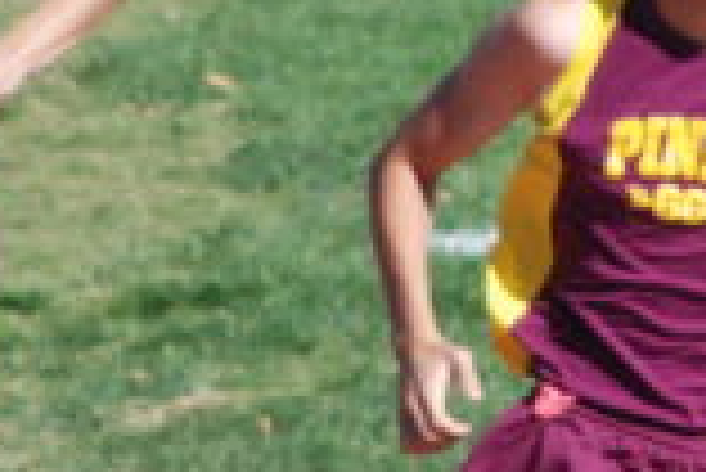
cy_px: 79
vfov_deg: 0.7
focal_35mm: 1958
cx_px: 832
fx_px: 38433
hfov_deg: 1.1
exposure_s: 1/3200
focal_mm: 200
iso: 1000
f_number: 7.1
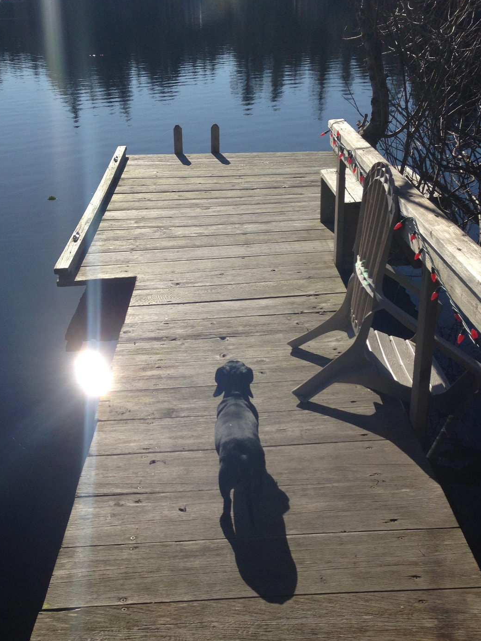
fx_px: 704
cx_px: 218
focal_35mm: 38
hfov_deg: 37.7
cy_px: 357
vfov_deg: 48.9
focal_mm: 4.12
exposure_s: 1/2358
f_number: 2.4
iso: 50
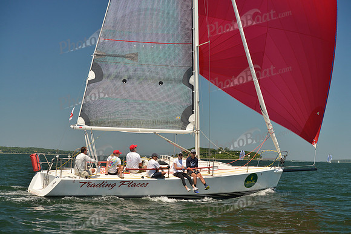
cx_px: 176
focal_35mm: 70
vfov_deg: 19.5
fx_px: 683
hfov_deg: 28.8
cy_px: 117
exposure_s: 1/800
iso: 280
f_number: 6.3
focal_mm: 70
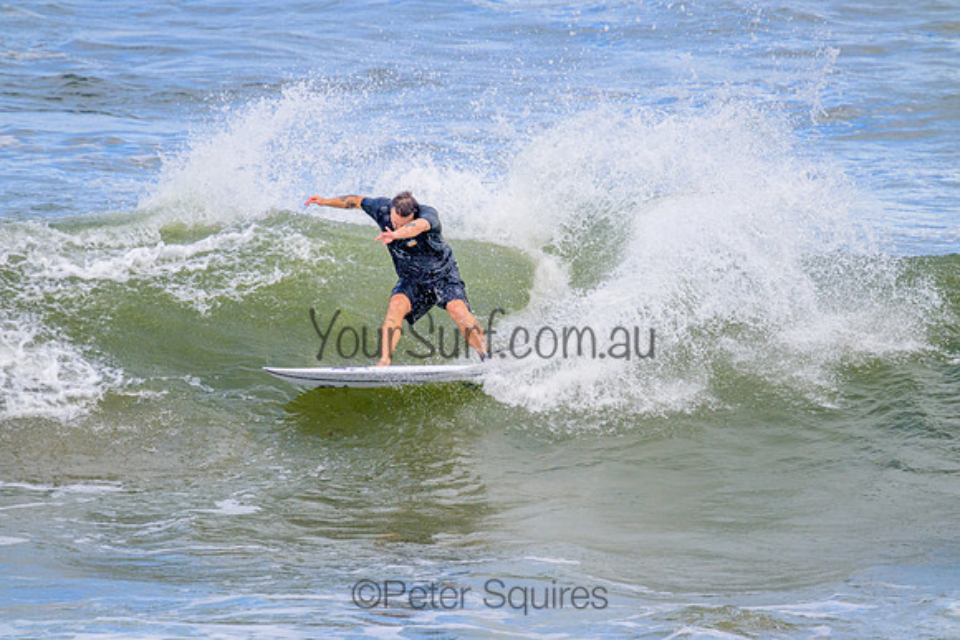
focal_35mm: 800
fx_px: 21337
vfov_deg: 1.7
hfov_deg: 2.6
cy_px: 320
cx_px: 480
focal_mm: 800
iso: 1100
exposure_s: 1/2000
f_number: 11
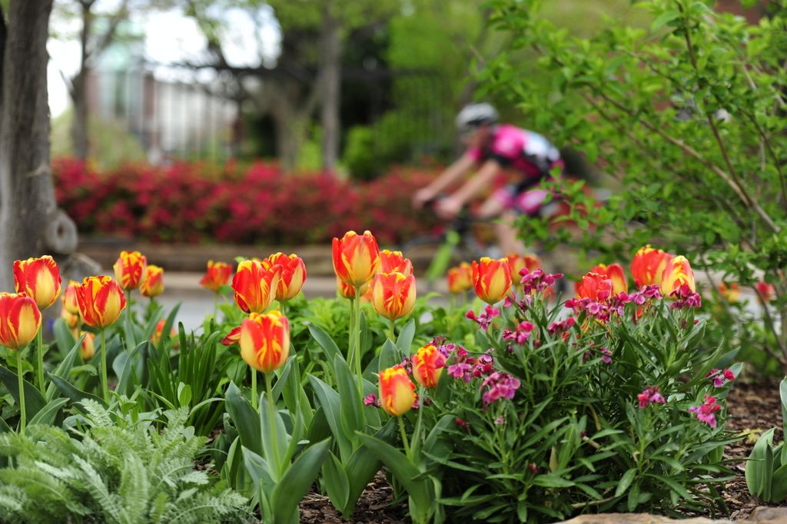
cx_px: 394
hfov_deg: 28.9
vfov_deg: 19.4
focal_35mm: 70
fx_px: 1530
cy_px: 262
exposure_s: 1/320
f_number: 2.8
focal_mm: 70
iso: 200
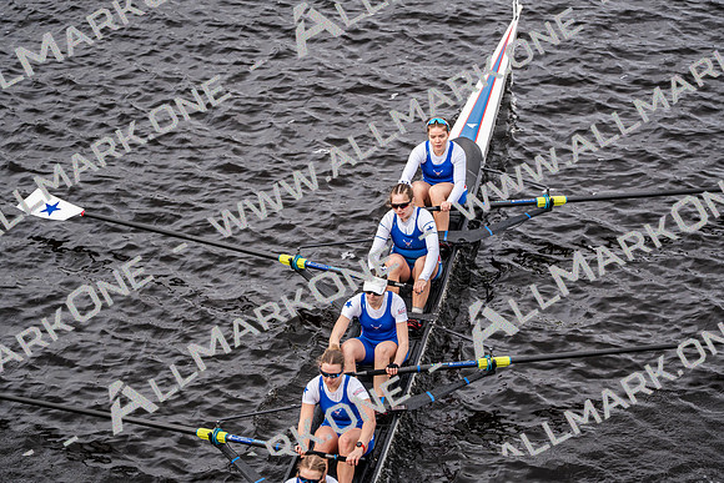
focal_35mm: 197
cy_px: 242
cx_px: 362
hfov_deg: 10.4
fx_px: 3963
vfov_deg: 7.0
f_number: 2.8
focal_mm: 197
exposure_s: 1/2000
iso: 400
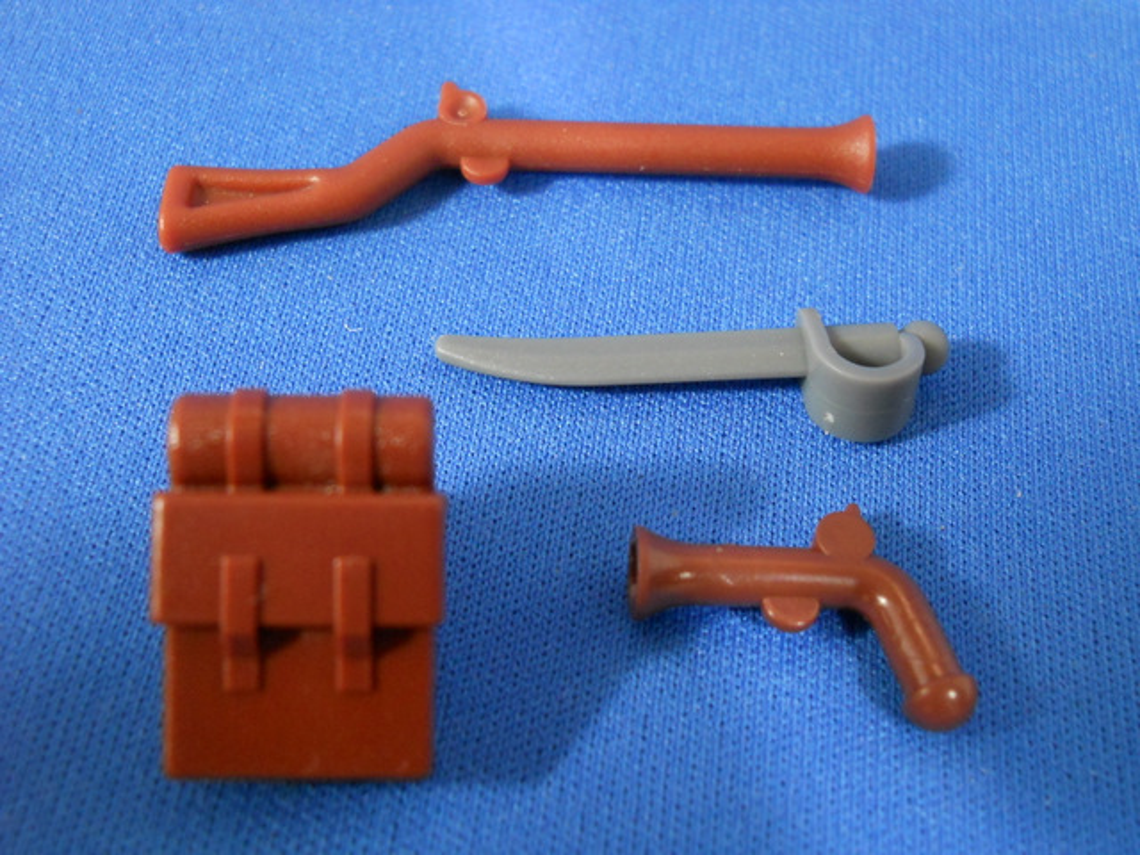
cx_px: 570
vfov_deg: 30.3
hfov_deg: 39.7
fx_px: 1581
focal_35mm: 48
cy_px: 428
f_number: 3.3
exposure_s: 1/13
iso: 400
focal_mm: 7.88
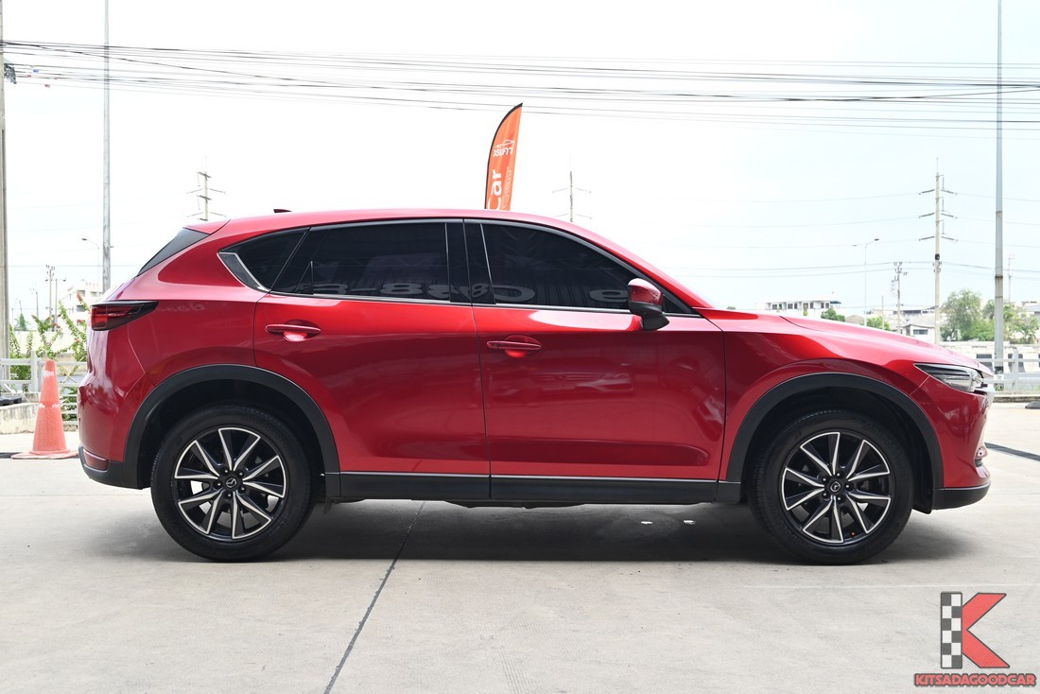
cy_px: 347
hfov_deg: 57.2
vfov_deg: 40.0
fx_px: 954
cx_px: 520
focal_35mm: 33
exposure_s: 1/500
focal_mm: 33
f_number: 5.6
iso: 400
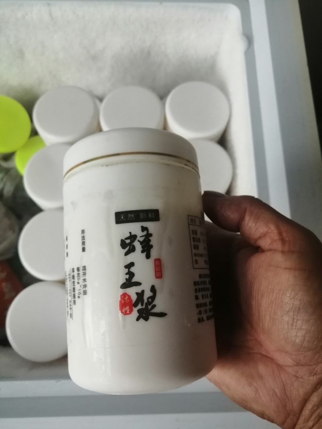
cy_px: 214
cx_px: 161
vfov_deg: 65.3
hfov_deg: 51.3
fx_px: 335
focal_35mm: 27
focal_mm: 3.88
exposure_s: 1/25
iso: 320
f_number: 1.8
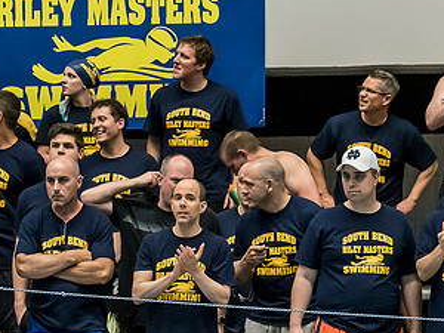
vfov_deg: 3.7
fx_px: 5131
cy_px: 268
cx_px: 293
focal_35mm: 400
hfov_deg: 5.0
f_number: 3.5
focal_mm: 73
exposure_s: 1/500
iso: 3200
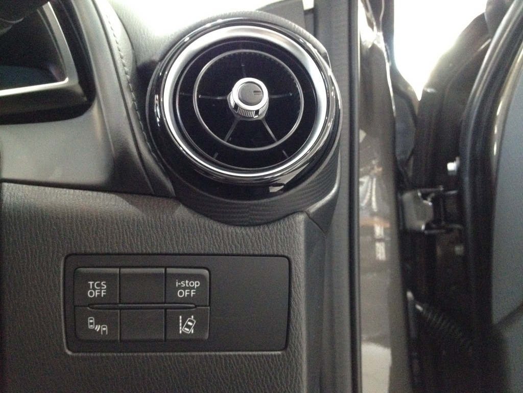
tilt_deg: -1.5
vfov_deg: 40.7
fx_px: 529
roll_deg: +3.0
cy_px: 196
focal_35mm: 35
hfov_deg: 52.6
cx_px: 262
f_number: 2.4
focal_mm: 4.28
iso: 640
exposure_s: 1/15
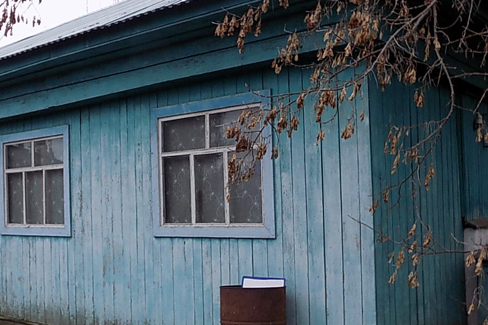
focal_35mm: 45
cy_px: 181
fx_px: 610
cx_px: 195
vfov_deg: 29.8
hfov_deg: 43.4
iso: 100
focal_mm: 4
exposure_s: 1/30
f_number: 3.1
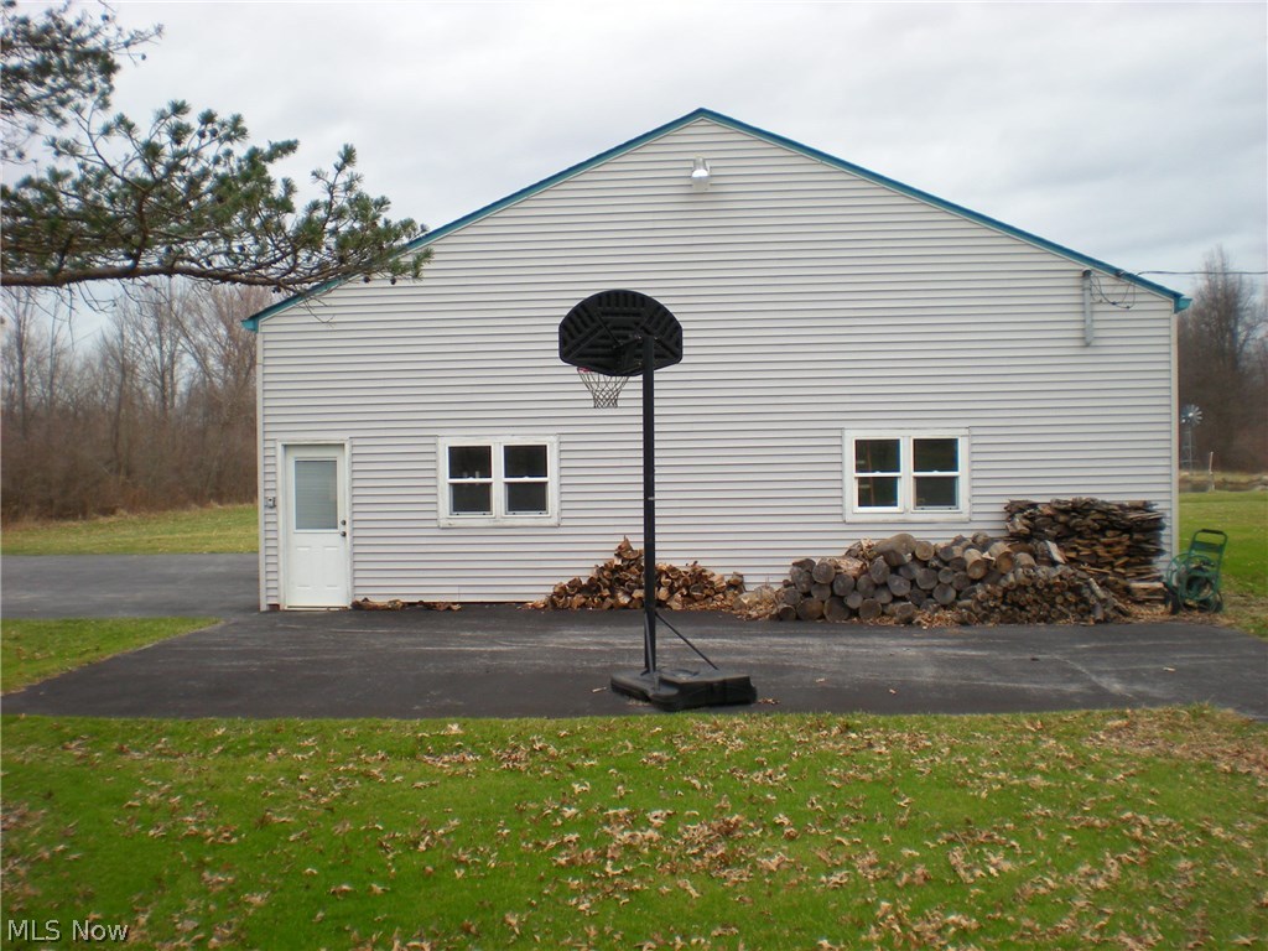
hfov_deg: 49.0
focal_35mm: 38
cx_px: 634
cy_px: 476
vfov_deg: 37.7
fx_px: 1392
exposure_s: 1/141
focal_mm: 6.3
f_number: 4.6
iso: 64
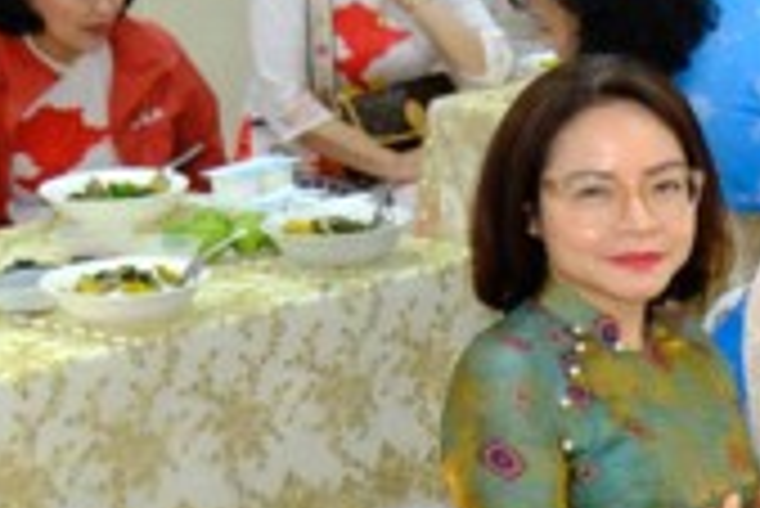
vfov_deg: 9.7
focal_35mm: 142
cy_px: 425
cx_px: 1511
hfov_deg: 12.7
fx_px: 3000
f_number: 2.8
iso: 1250
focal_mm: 16
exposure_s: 1/100
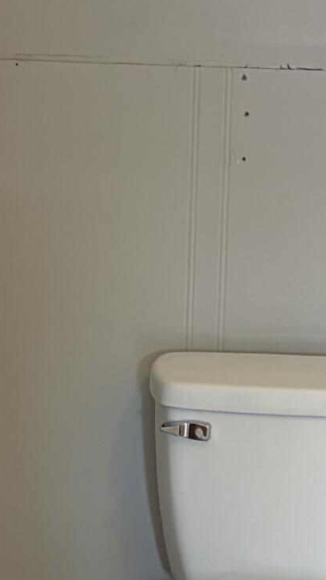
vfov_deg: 18.5
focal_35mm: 116
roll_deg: -1.2
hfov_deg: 10.4
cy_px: 349
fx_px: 1784
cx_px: 222
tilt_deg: -9.4
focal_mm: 5.96
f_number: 1.6
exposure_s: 1/60
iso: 250
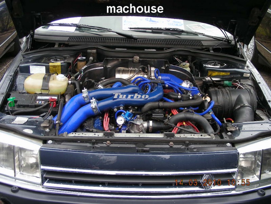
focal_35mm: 44
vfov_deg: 32.9
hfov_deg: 42.9
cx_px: 136
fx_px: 344
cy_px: 102
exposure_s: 1/31.1
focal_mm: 7.4
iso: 50
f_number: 3.5
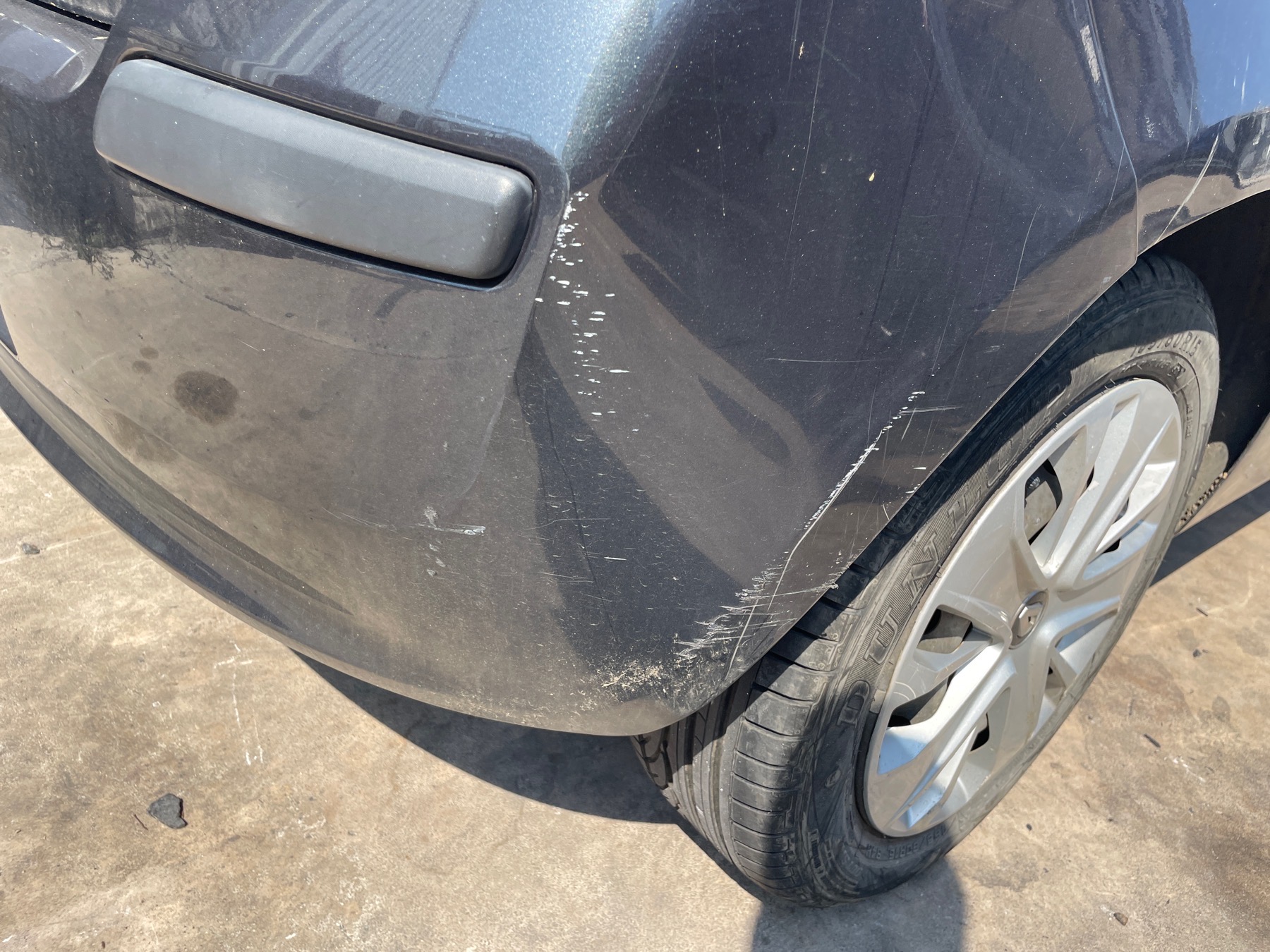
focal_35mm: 26
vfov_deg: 53.1
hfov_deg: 67.3
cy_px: 476
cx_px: 635
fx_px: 954
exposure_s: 1/1171
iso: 32
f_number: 1.6
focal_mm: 4.2
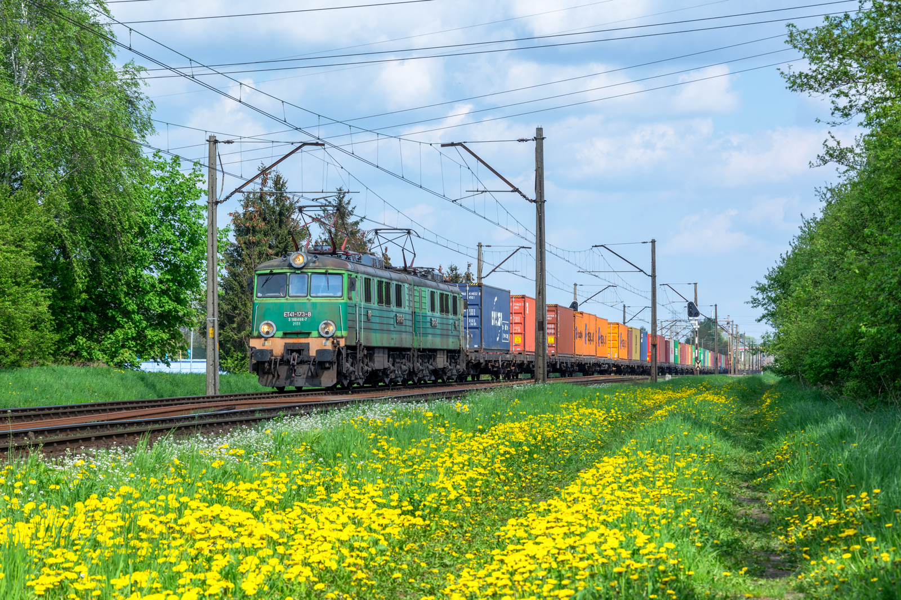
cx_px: 450
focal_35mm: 99
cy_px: 300
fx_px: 2477
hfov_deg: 20.6
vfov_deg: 13.8
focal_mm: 66
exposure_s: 1/400
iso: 160
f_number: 8
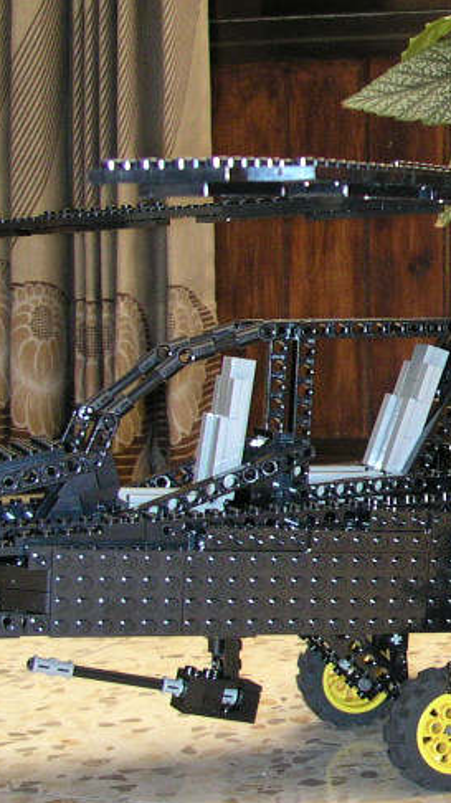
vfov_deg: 25.0
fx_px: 1809
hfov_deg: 13.1
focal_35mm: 85
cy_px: 474
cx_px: 747
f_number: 2.7
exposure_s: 1/16.2
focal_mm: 5.6
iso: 200
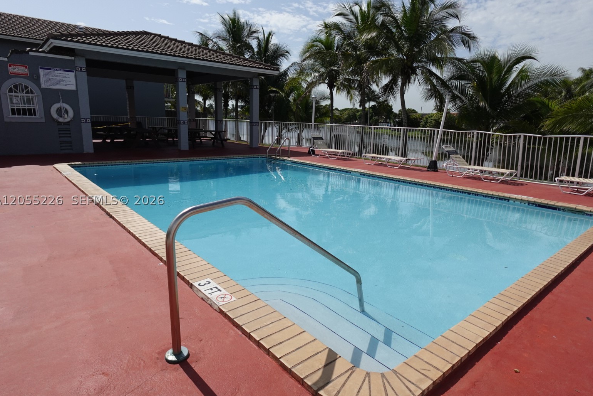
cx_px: 302
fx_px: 346
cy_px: 200
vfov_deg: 59.5
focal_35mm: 21
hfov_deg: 81.2
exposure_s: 1/8000
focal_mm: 7.6
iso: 125
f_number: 2
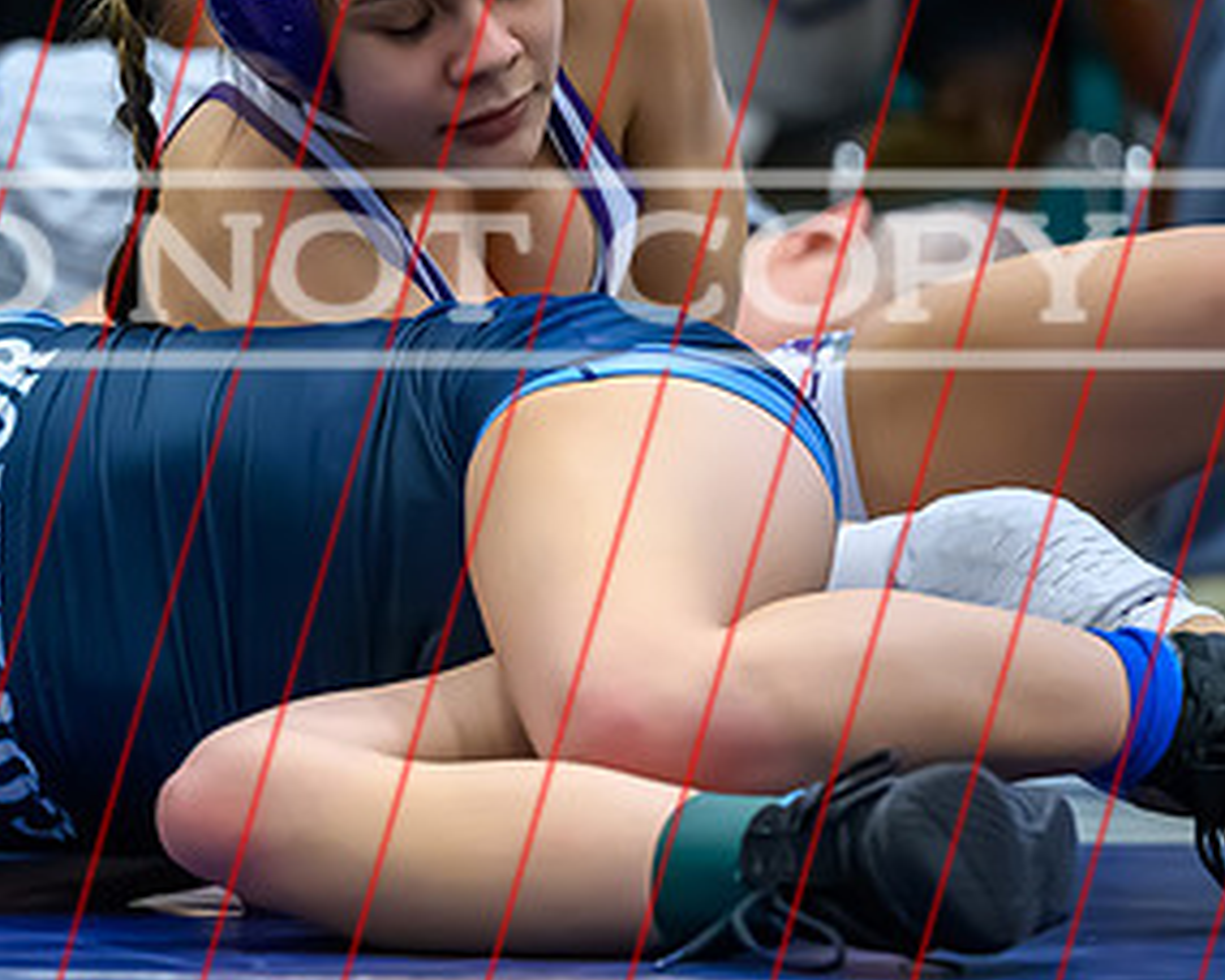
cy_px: 465
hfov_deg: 4.1
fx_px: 17258
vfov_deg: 3.3
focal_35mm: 476
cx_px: 336
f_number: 2.8
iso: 10000
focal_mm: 190
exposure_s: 1/640
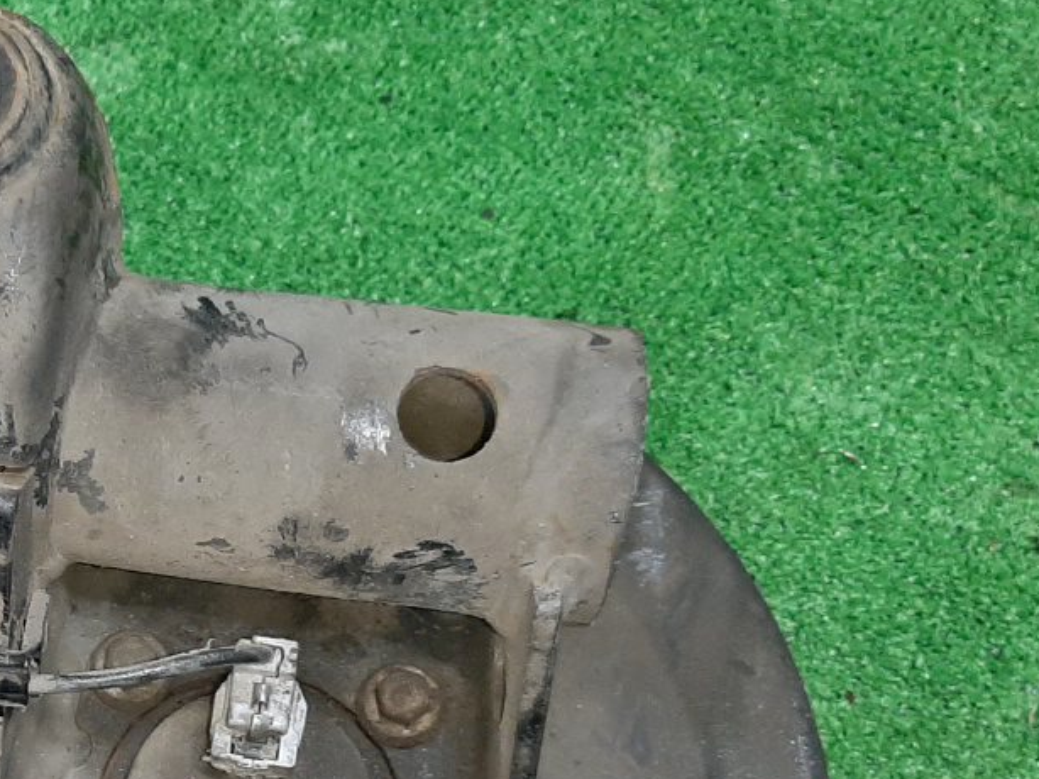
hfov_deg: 29.5
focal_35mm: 61
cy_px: 688
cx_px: -5
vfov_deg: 23.4
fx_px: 1830
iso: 211
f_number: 1.7
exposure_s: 1/50
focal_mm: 3.93
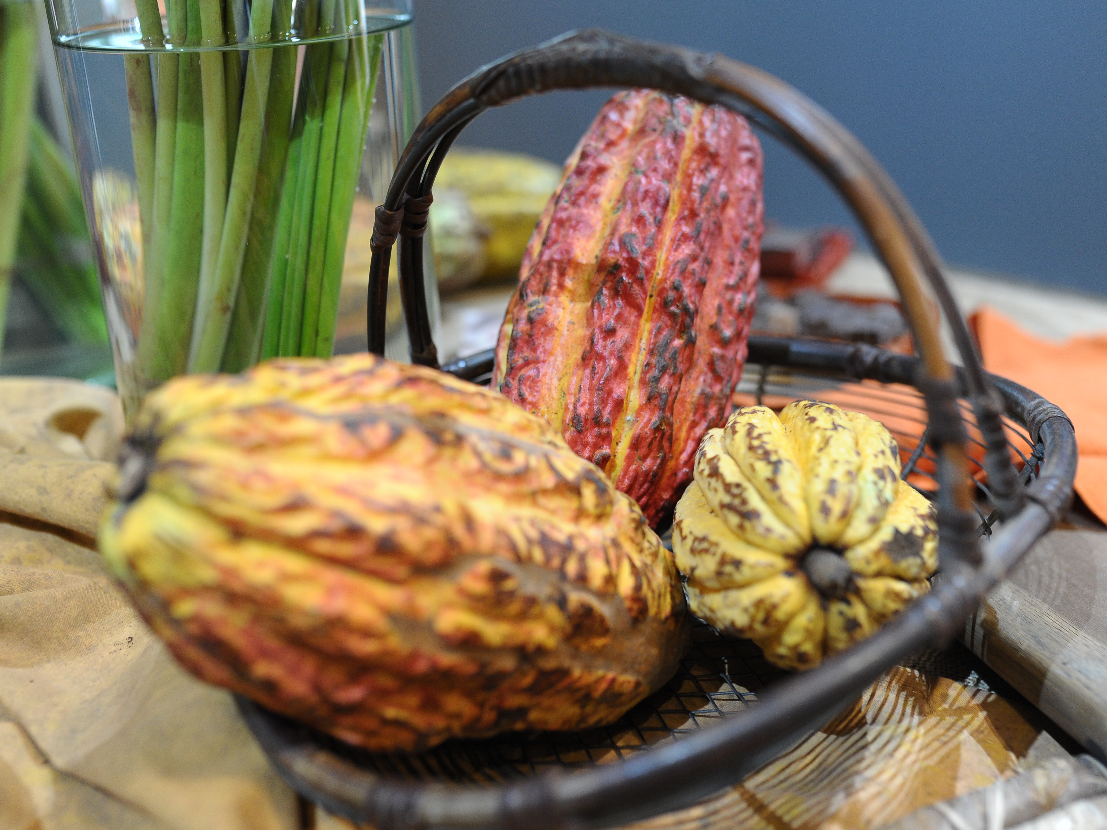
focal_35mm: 38
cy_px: 415
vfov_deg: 37.7
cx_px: 580
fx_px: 1215
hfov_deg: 49.0
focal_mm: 35
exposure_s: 1/125
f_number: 2.8
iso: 2000
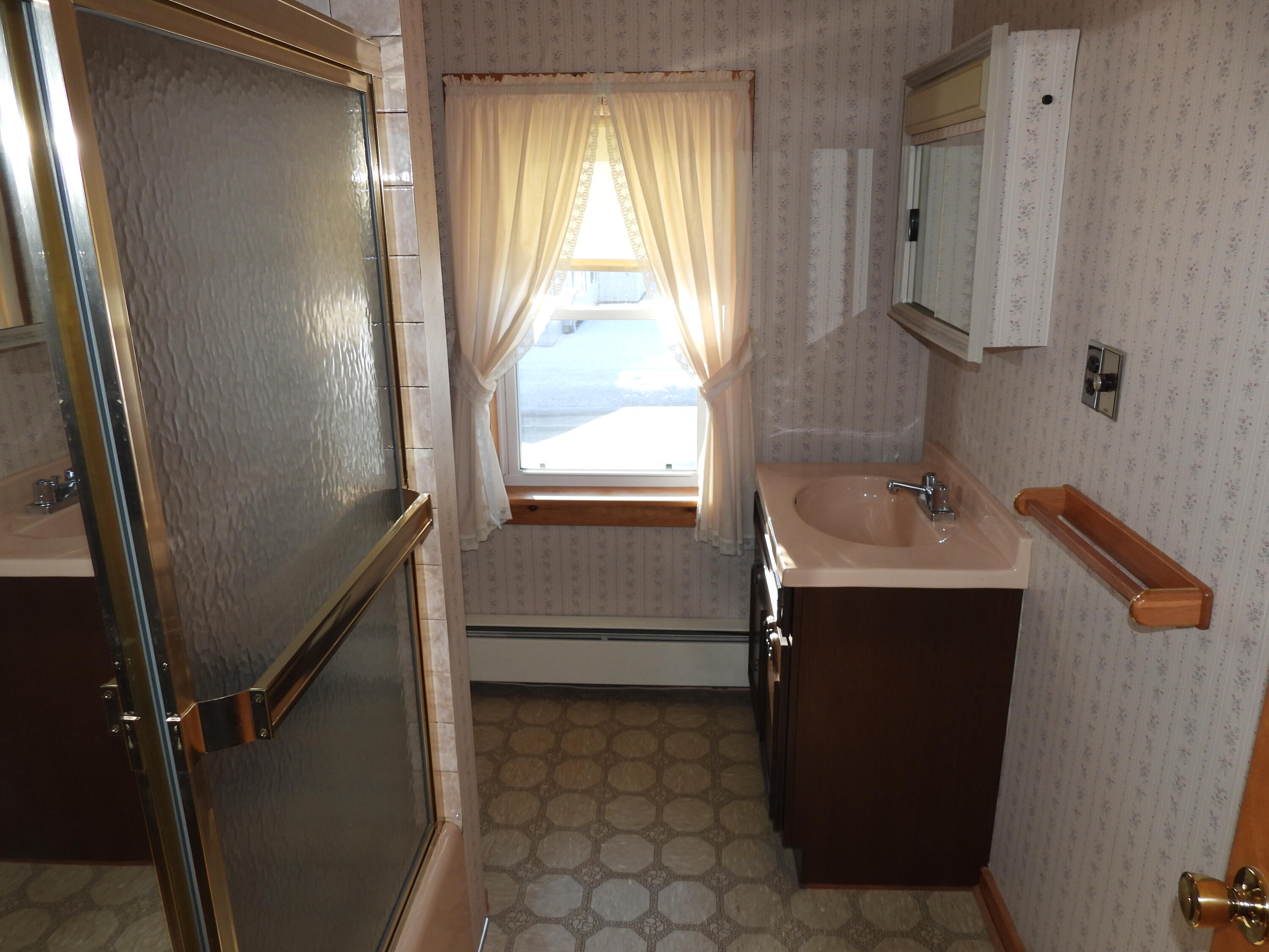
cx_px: 634
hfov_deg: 71.6
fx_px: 880
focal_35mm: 24
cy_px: 476
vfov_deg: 56.8
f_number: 2.8
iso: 100
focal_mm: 4.3
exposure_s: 1/200
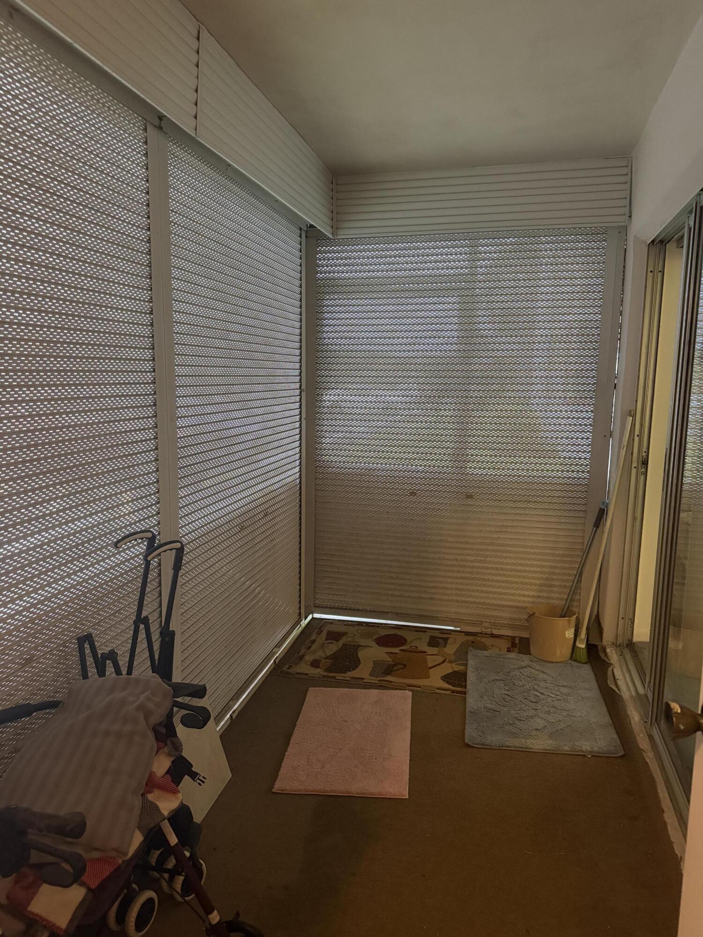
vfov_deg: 71.6
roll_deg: -0.5
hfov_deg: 56.8
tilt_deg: -8.0
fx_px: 650
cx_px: 352
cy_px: 468
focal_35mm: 24
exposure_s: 1/40
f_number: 1.78
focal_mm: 6.76
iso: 640
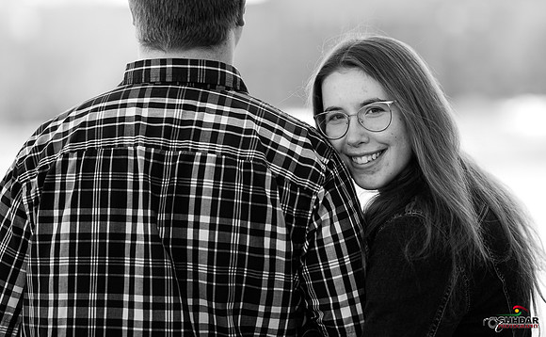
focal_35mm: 117
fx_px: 1729
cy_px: 95
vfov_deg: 11.1
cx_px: 249
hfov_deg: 17.9
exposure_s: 1/1600
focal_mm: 85
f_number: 1.4
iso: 100
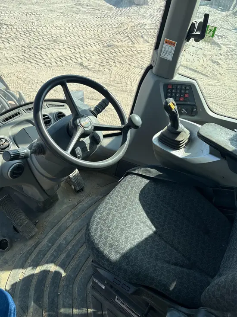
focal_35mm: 26
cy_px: 158
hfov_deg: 53.1
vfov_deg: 67.3
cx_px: 118
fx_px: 237
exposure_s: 1/1175
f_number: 1.6
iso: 50
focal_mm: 5.96
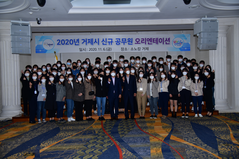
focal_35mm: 34
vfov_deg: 38.9
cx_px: 120
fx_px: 226
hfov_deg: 55.8
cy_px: 80
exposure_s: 1/250
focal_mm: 34
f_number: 4
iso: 400
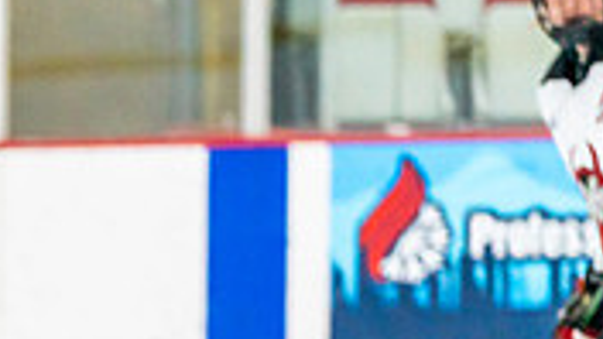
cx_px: -233
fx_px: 9210
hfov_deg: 3.7
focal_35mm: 576
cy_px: 642
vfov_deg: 2.1
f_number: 2.8
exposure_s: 1/1250
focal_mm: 165
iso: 3200
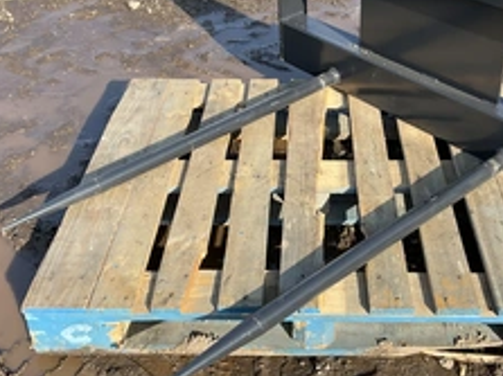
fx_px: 755
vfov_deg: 27.8
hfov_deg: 36.7
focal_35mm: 52
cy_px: 128
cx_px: 302
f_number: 1.8
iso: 25
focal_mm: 3
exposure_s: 1/635
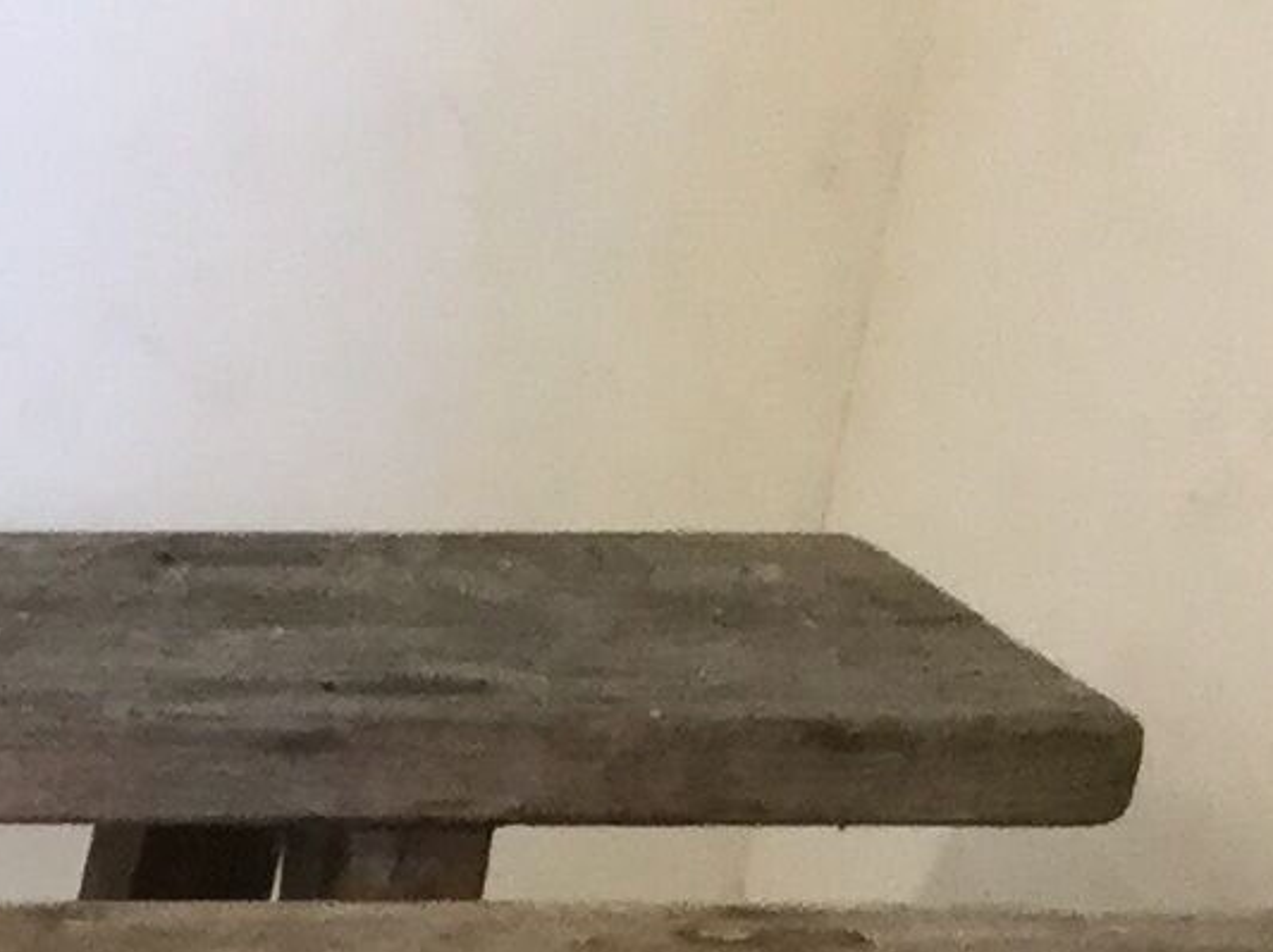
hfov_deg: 9.3
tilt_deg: -31.1
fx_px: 6983
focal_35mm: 190
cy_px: 2594
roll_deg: -2.9
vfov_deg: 7.2
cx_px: -1834
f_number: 2.4
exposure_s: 1/33
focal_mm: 3.3
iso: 64
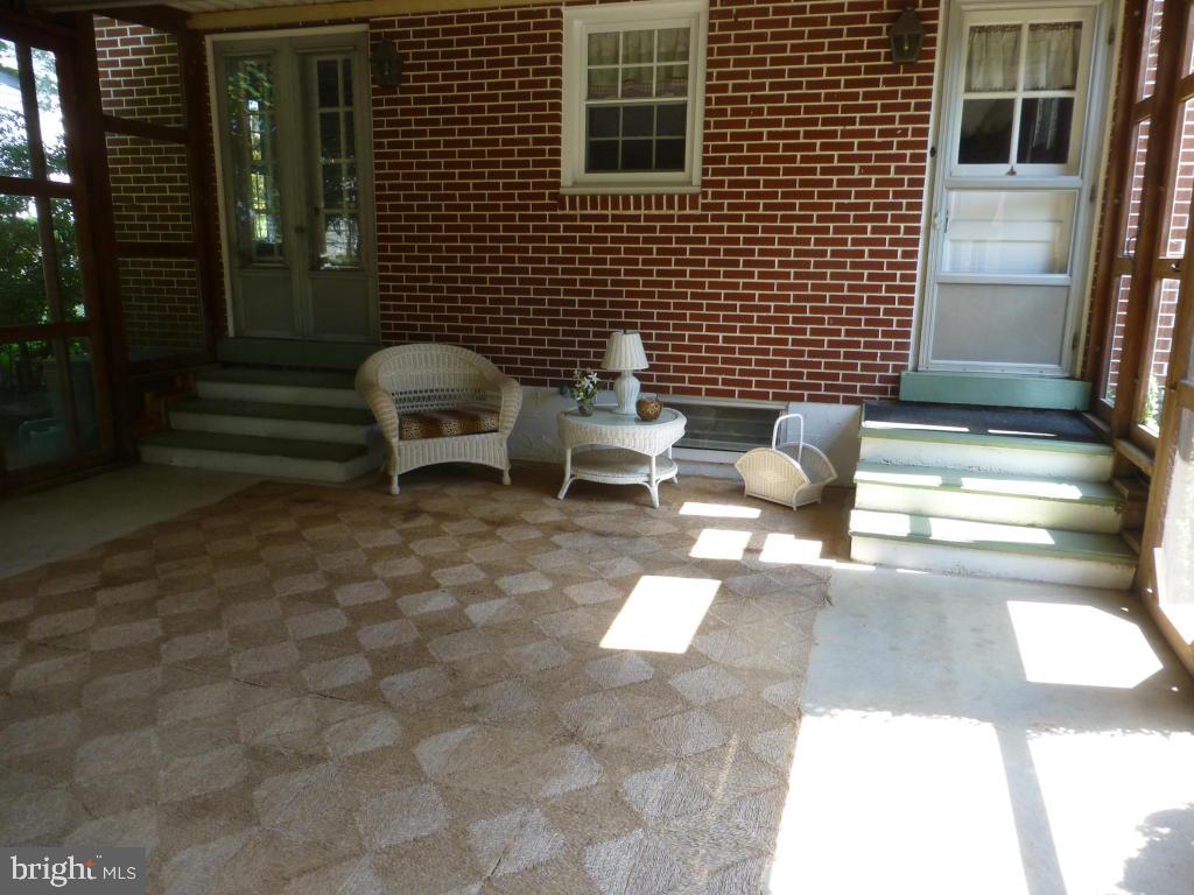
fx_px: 862
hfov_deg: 69.4
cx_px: 597
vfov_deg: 54.9
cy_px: 448
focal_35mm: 25
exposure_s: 1/60
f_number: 3.3
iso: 125
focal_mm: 4.3
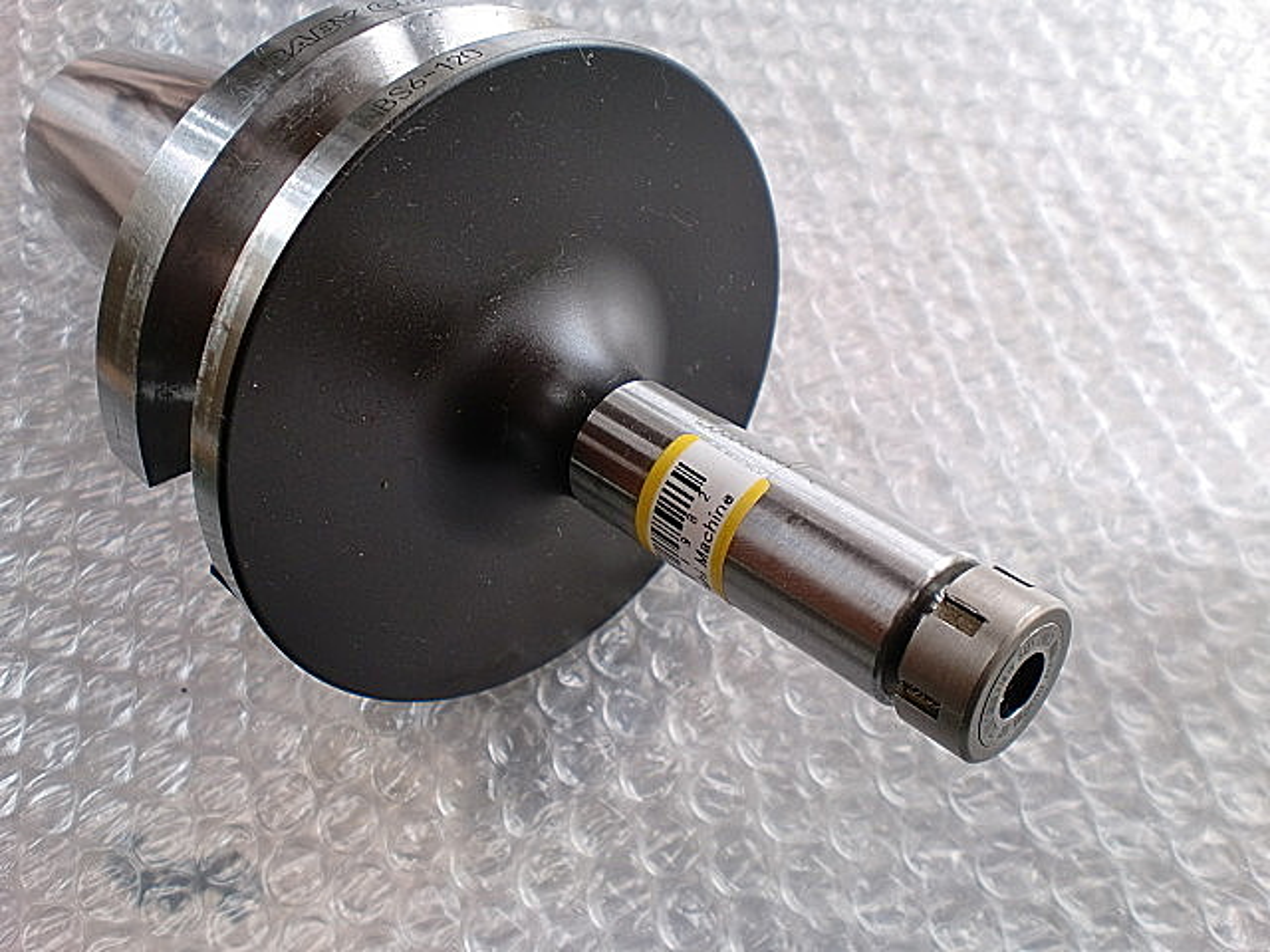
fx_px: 1284
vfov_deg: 40.7
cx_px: 635
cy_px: 476
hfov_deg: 52.6
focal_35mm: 35
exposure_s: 1/60
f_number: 3.1
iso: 64
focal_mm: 6.3
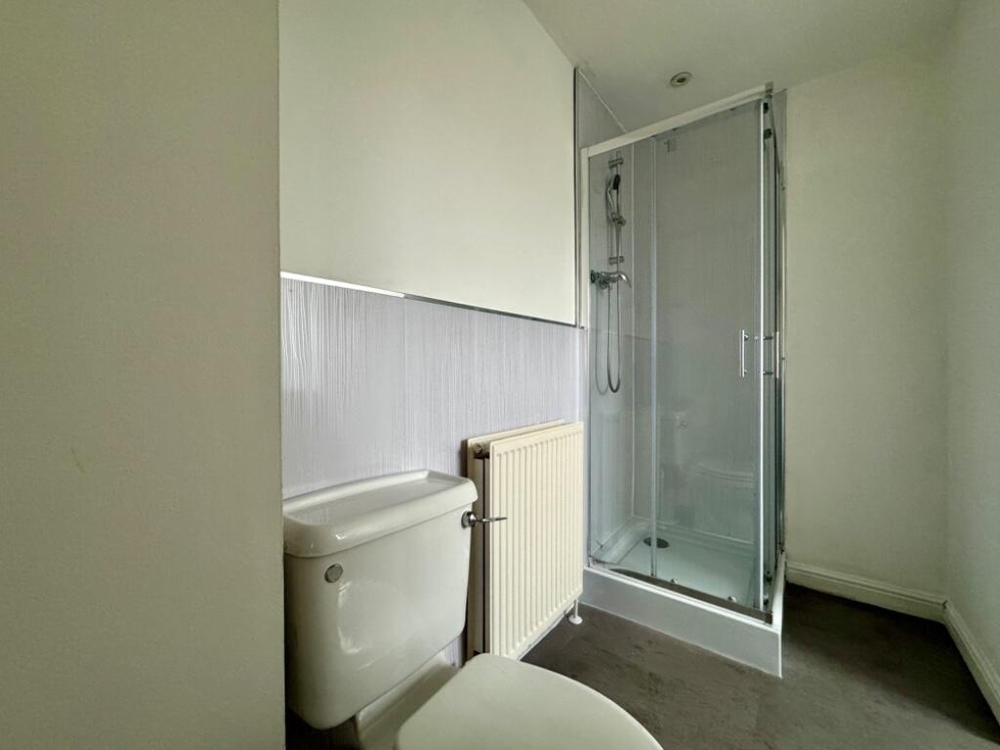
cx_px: 500
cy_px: 375
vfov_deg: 85.7
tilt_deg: -0.3
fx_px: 404
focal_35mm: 14
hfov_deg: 102.1
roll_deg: +0.9
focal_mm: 2.22
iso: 400
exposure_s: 1/60
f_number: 2.2
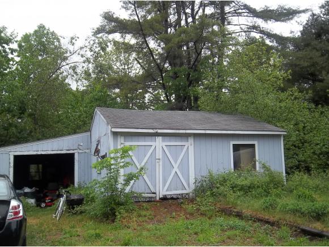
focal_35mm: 35
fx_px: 333
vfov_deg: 40.8
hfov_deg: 52.6
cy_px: 124
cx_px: 164
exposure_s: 1/125
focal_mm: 6.17
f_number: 3.86
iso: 64
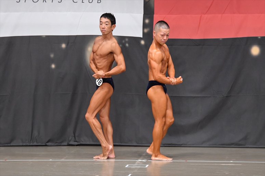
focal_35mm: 225
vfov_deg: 6.1
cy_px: 88
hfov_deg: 9.2
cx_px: 132
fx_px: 1655
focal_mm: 150
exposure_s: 1/400
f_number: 5.6
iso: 6400
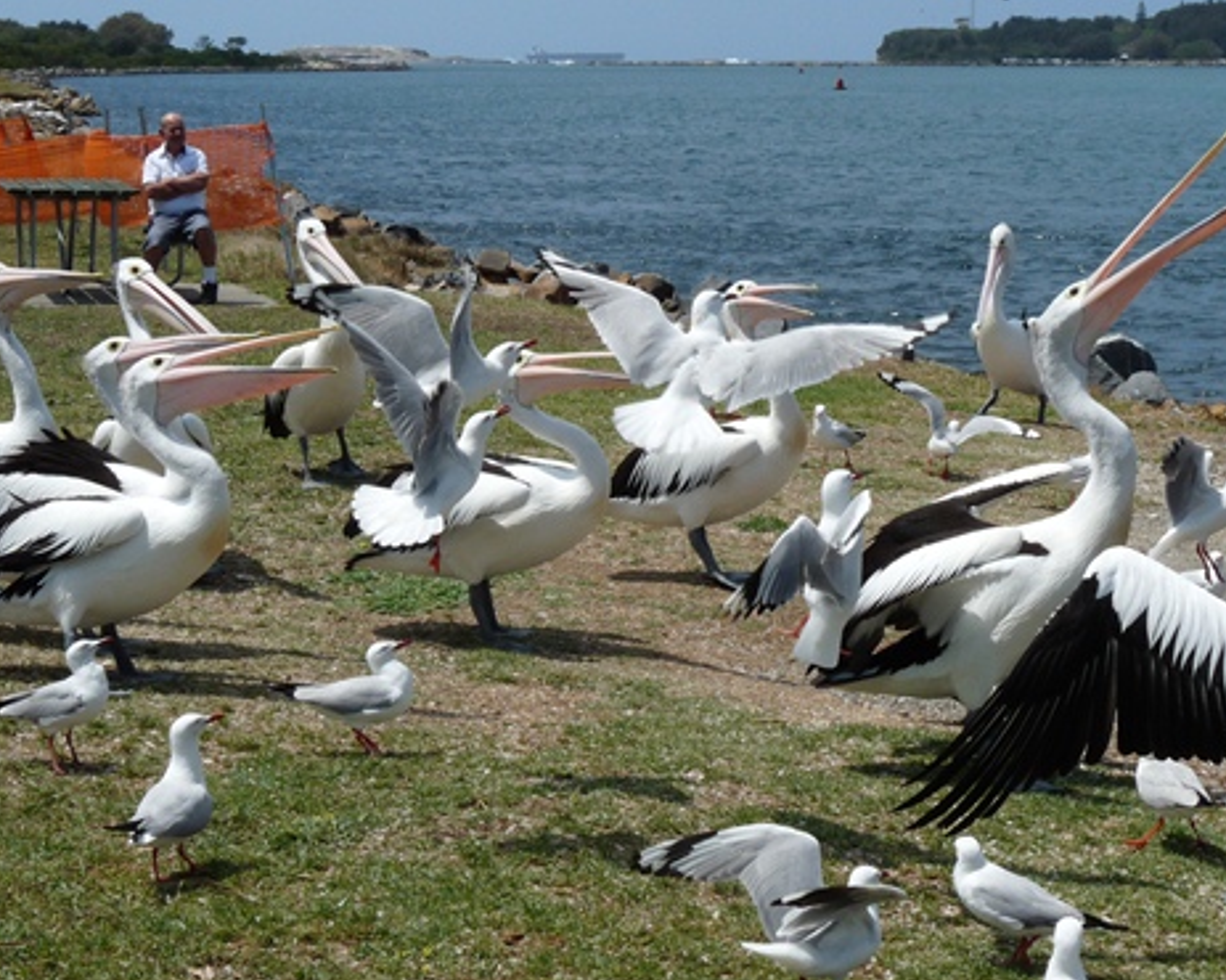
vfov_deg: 15.9
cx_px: 614
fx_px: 3518
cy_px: 494
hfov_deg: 19.8
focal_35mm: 97
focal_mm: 11.5
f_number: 7.1
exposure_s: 1/500
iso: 100
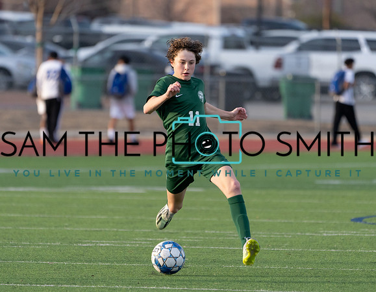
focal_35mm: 574
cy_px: 143
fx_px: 6320
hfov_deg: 3.4
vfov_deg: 2.6
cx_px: 197
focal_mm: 400
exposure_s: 1/1250
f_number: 5.6
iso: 1000
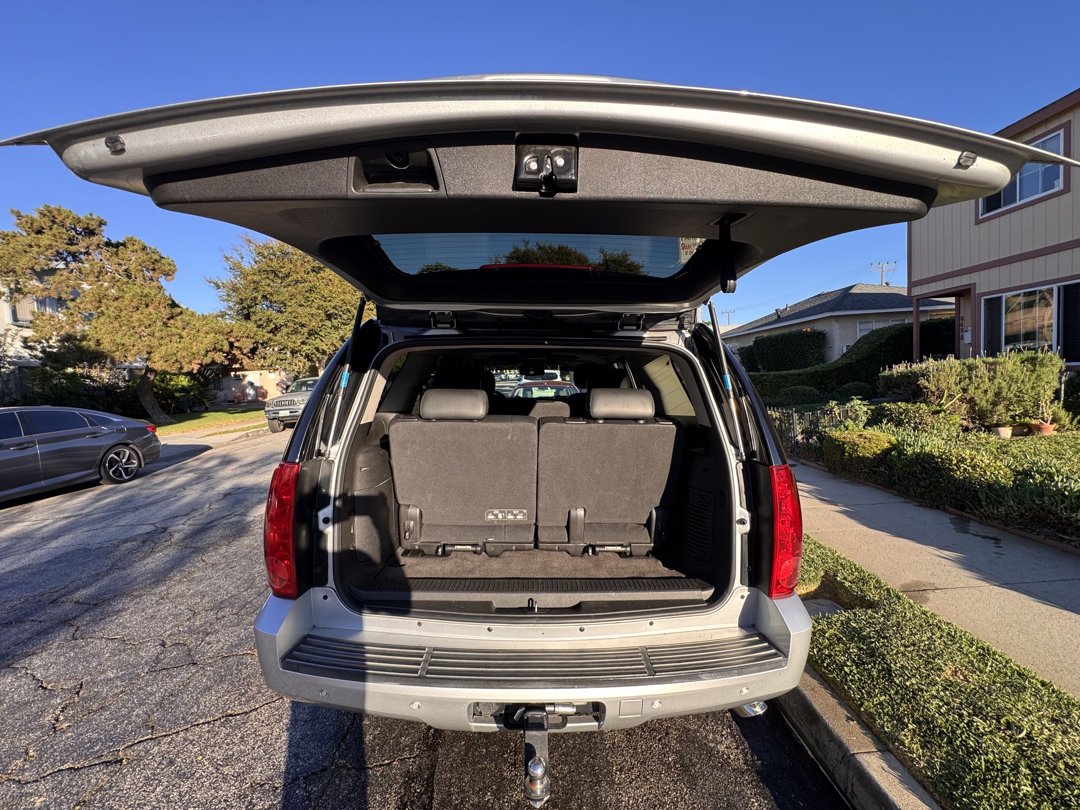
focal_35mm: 14
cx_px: 540
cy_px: 405
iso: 40
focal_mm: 2.22
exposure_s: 1/316
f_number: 2.2
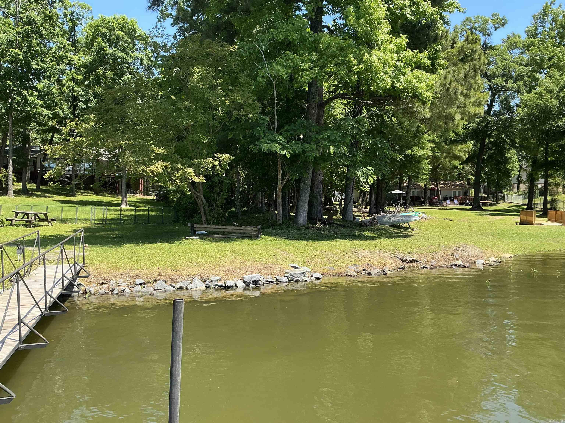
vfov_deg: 49.7
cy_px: 212
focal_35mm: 28
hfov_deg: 63.4
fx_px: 457
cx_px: 282
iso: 25
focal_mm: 3
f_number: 1.8
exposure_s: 1/545
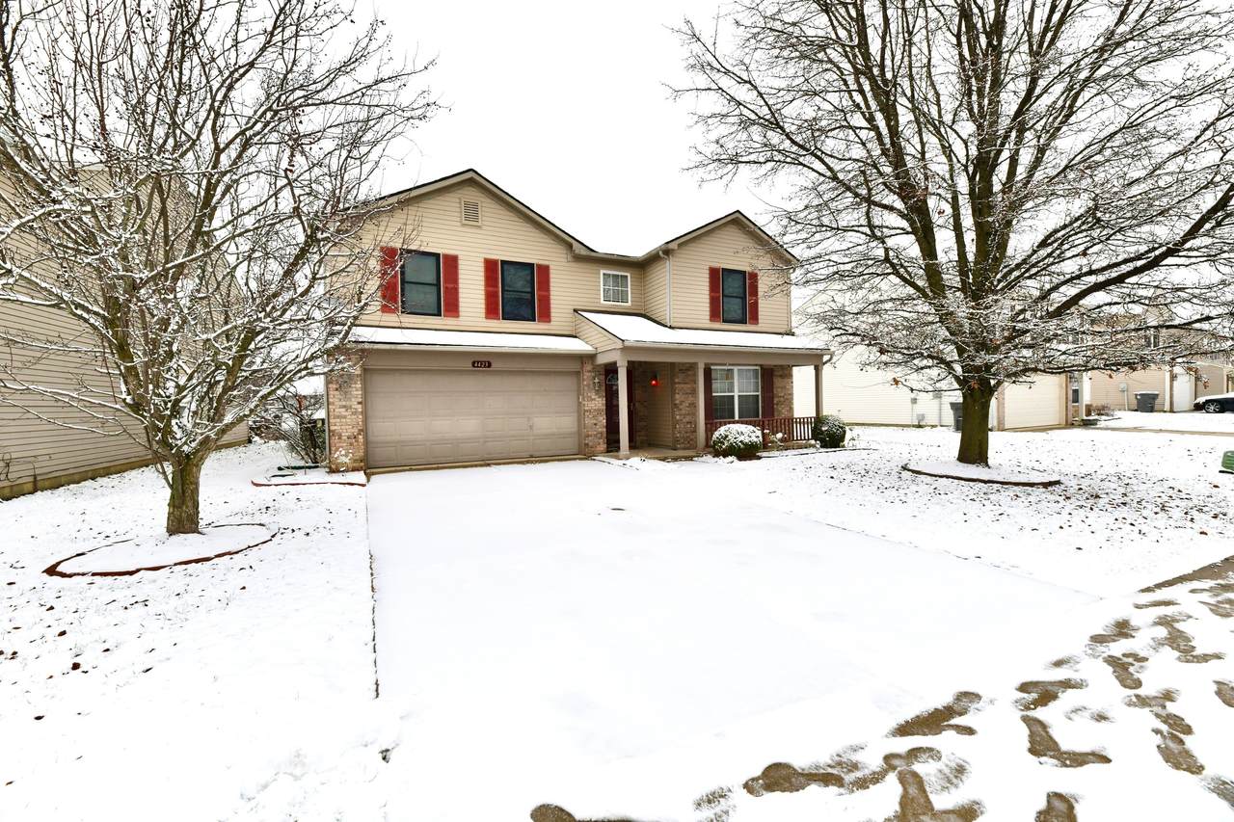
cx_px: 617
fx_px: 480
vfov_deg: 81.2
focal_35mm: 14
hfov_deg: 104.3
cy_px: 411
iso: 640
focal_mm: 14
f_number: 13
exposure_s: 1/640
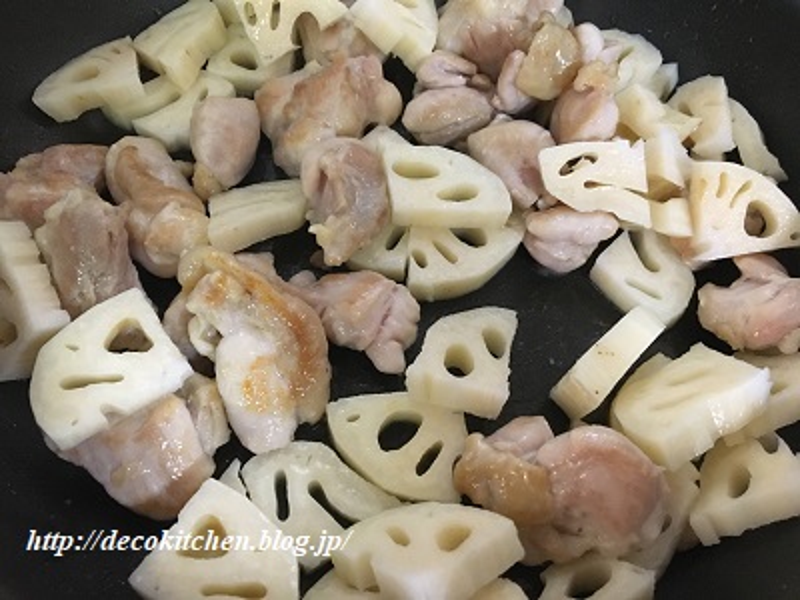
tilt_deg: -60.8
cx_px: 400
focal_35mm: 29
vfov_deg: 48.2
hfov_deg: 61.7
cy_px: 300
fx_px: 670
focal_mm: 4.15
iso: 250
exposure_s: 1/15
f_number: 2.2
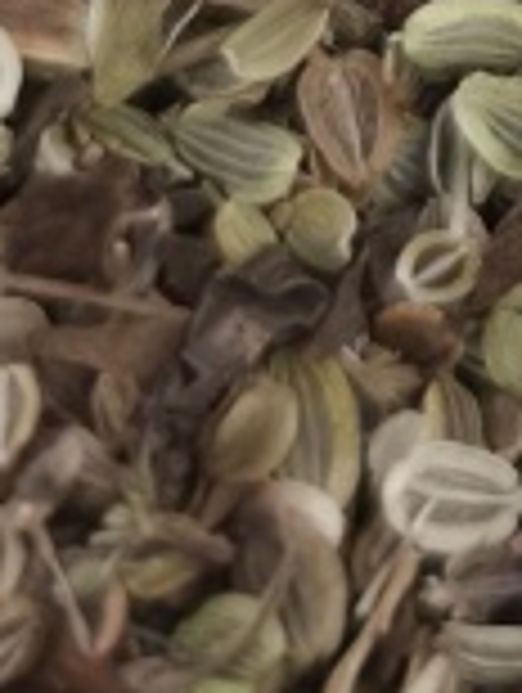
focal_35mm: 159
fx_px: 3188
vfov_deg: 11.0
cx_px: 1102
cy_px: -808
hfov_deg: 8.8
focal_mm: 5.6
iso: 1095
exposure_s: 1/50
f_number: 1.57
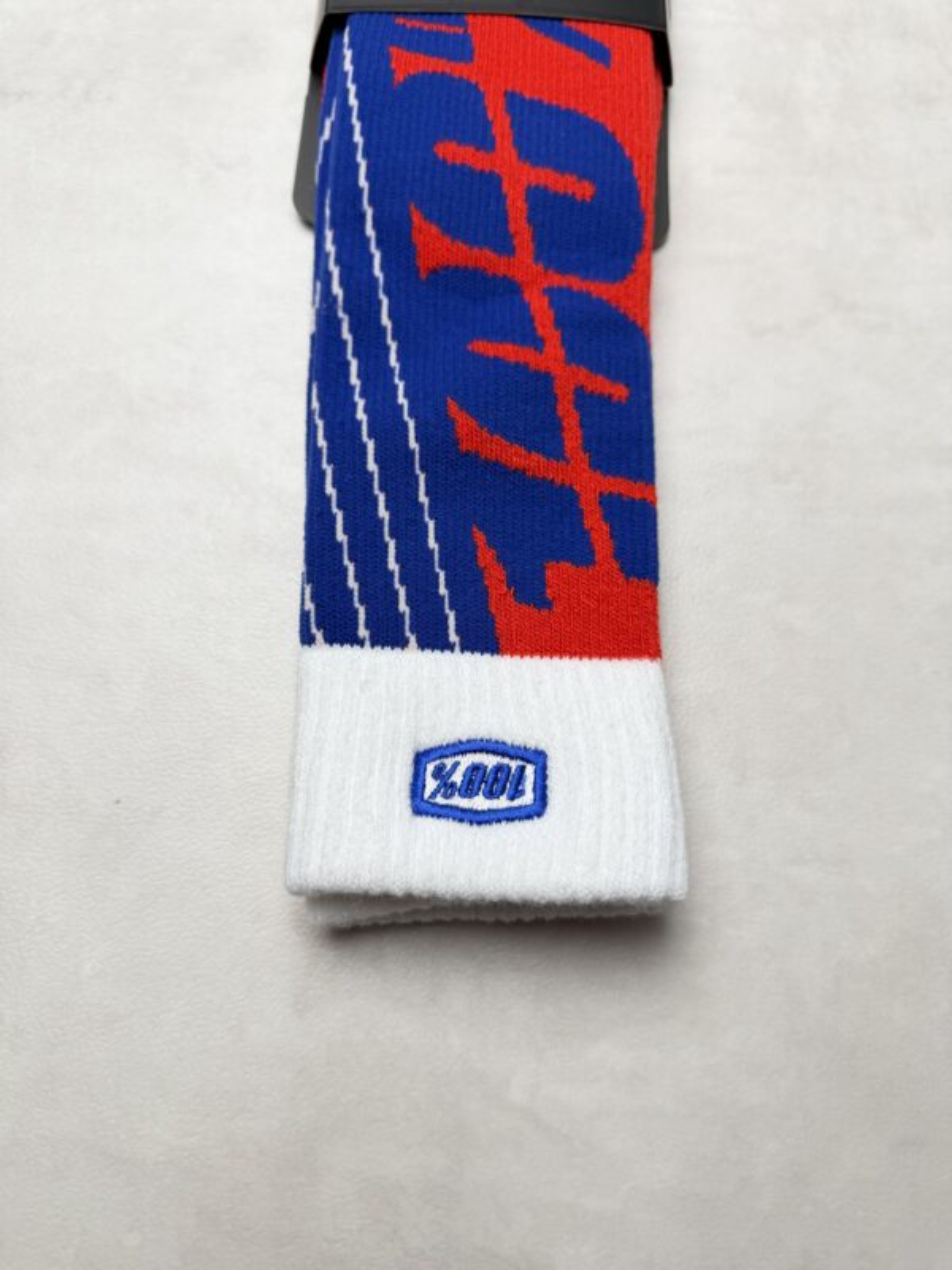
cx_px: 476
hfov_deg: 56.8
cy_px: 635
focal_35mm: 24
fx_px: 880
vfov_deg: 71.6
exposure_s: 1/100
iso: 80
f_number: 1.78
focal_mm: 6.76
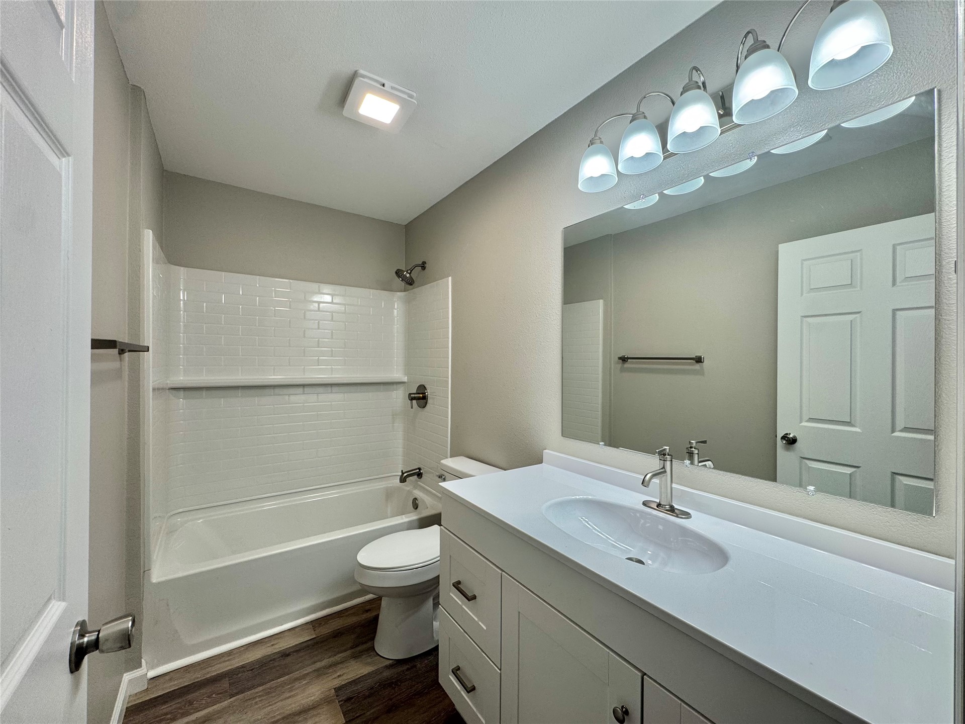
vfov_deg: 85.7
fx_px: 390
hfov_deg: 102.1
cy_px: 362
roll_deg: -1.1
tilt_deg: -1.0
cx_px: 482
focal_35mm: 14
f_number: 2.2
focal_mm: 2.22
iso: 80
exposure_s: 1/120
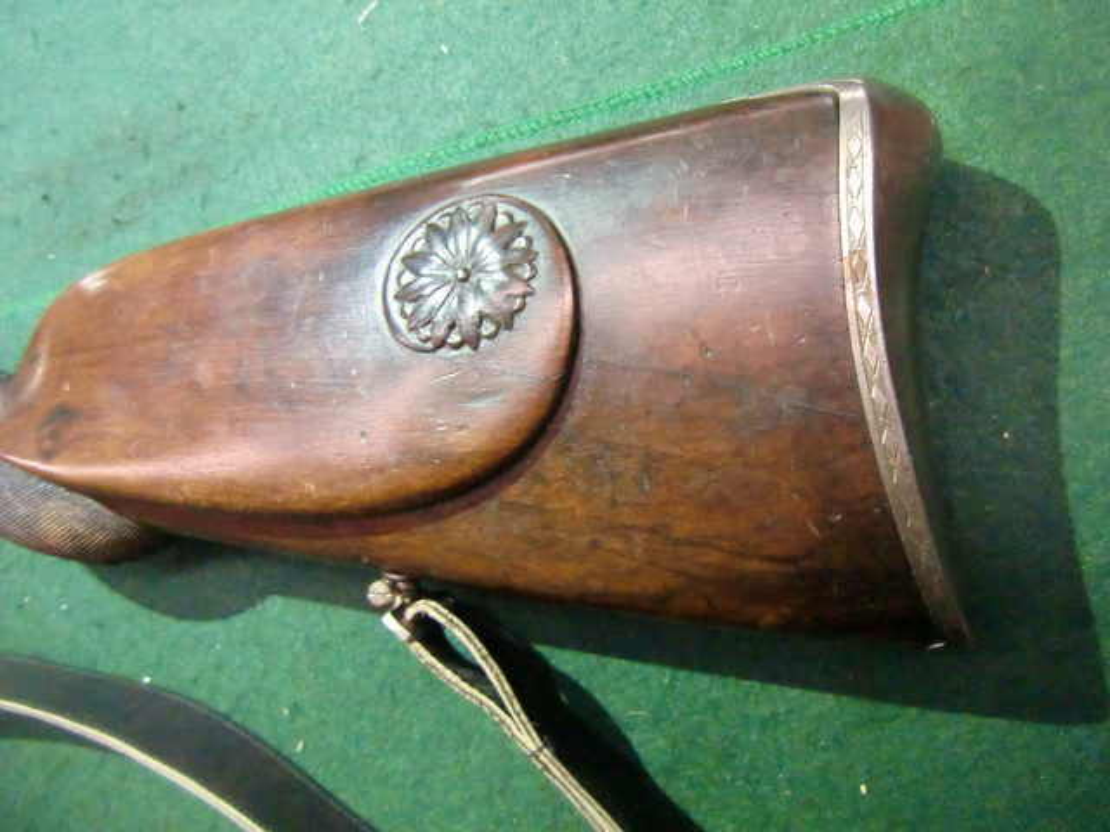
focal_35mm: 24
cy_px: 416
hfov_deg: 71.6
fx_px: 770
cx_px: 555
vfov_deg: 56.8
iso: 1250
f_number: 3.2
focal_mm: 4.3
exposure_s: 1/60
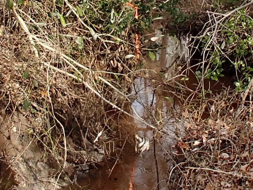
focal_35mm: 124
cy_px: 3
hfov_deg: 15.9
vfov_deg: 11.8
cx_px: 135
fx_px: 906
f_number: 3.9
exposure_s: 1/250
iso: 100
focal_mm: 5
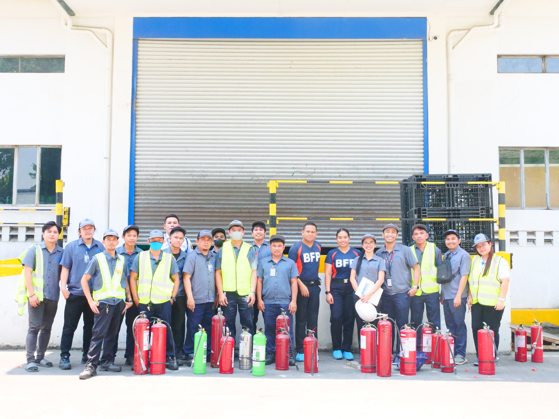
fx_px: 614
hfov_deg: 49.0
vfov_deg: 37.7
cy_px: 210
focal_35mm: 38
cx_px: 280
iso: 1600
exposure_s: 1/640
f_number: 6.3
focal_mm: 19
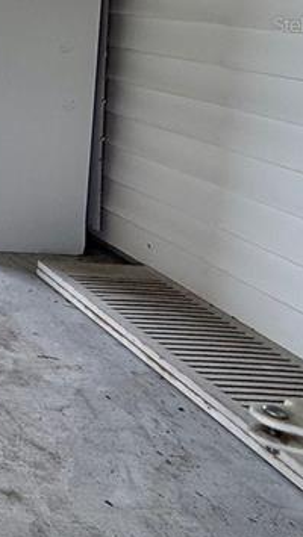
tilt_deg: -4.3
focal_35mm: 44
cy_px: 24
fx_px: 628
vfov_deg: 41.5
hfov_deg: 15.5
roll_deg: -0.3
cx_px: -411
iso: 64
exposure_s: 1/179
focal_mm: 2.22
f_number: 2.2
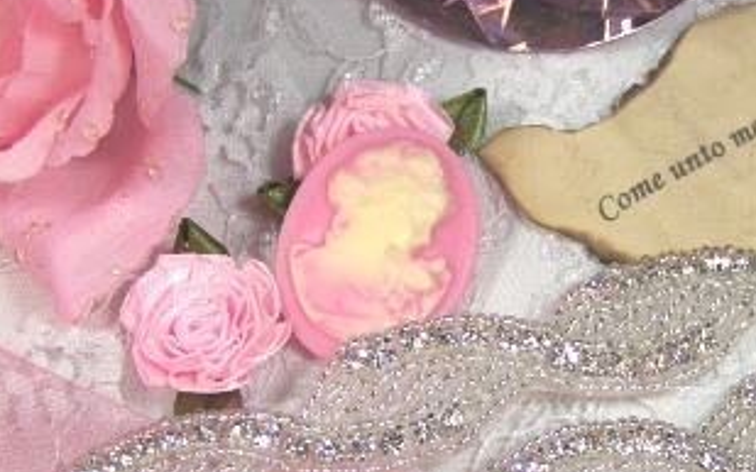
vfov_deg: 9.8
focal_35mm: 134
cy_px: 302
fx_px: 2760
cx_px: 604
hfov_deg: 15.5
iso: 70
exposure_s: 1/80
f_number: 3.2
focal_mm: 13.2
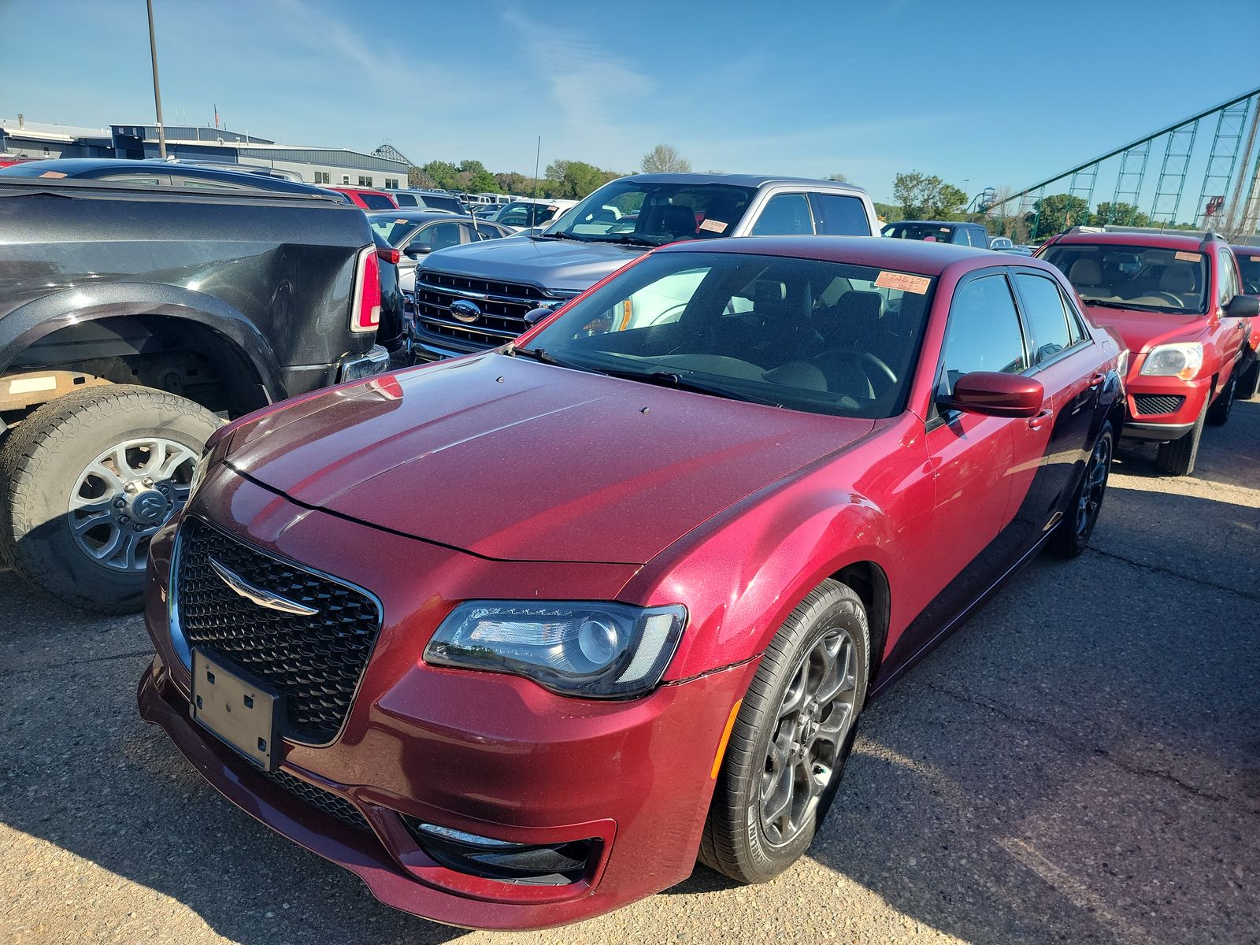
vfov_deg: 56.8
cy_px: 472
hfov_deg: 71.6
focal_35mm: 24
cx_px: 630
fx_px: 874
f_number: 1.8
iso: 50
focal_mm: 6.7
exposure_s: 1/421
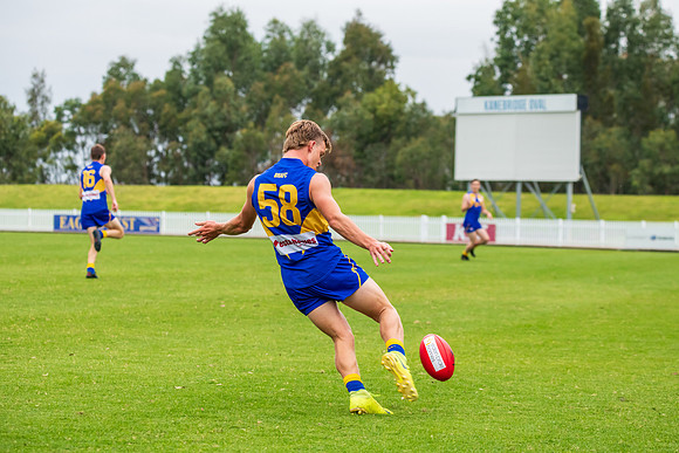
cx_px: 340
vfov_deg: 9.2
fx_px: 2830
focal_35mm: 150
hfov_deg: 13.7
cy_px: 226
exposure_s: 1/1250
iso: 1000
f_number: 8
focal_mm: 150
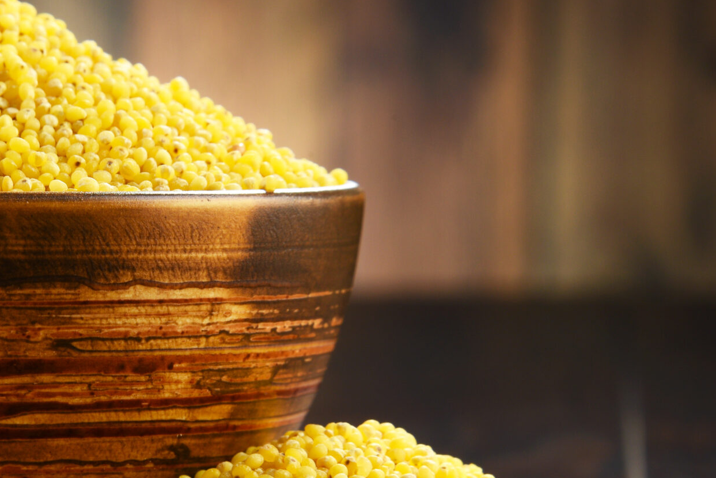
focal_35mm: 278
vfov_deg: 4.9
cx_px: 135
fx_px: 5531
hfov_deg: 7.4
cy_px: 287
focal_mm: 135
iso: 100
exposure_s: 1/125
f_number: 16
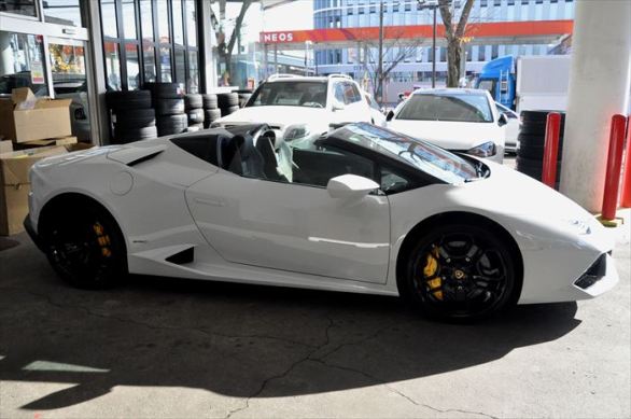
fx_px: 551
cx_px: 316
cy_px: 210
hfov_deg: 59.6
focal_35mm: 32
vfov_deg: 41.6
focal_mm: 21
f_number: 5.6
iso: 3200
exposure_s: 1/3200
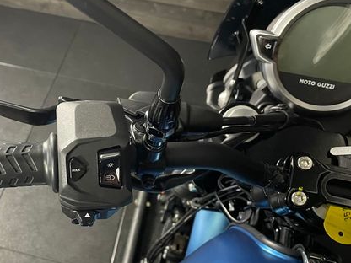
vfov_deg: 35.7
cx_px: 88
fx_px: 406
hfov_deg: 45.2
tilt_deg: -53.2
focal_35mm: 40
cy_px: 165
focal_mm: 4.2
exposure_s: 1/33
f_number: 1.6
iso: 400
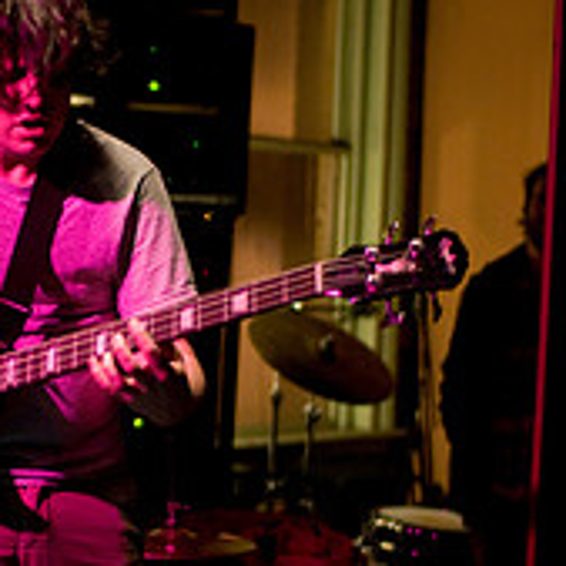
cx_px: 109
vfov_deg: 17.0
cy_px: 425
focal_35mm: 102
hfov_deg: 16.9
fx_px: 1887
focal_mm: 30
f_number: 1.4
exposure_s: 1/125
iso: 1000
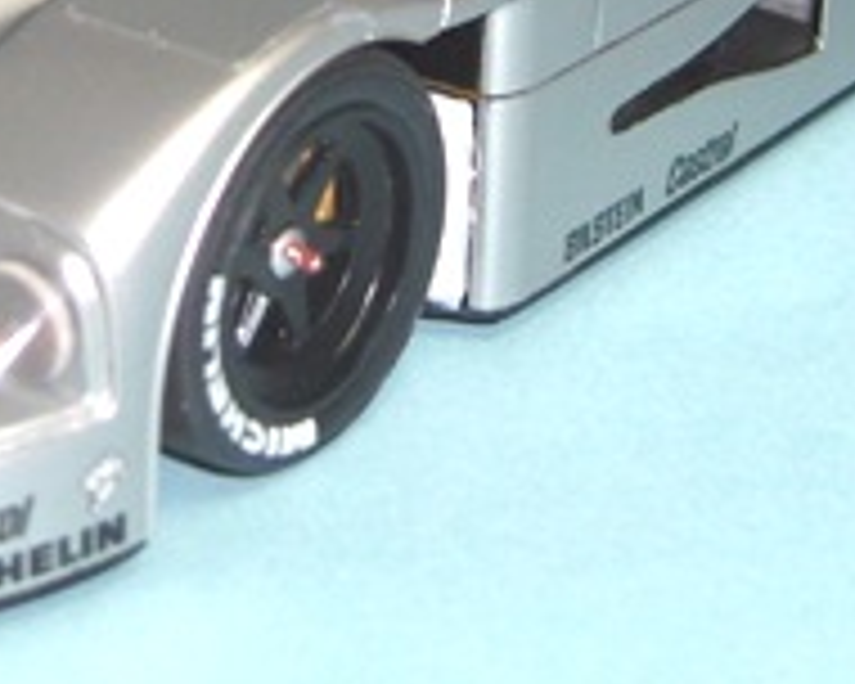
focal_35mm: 128
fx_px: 3239
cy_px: -230
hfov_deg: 15.0
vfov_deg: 11.7
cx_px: 288
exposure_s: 1/175
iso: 100
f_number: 2.8
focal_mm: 8
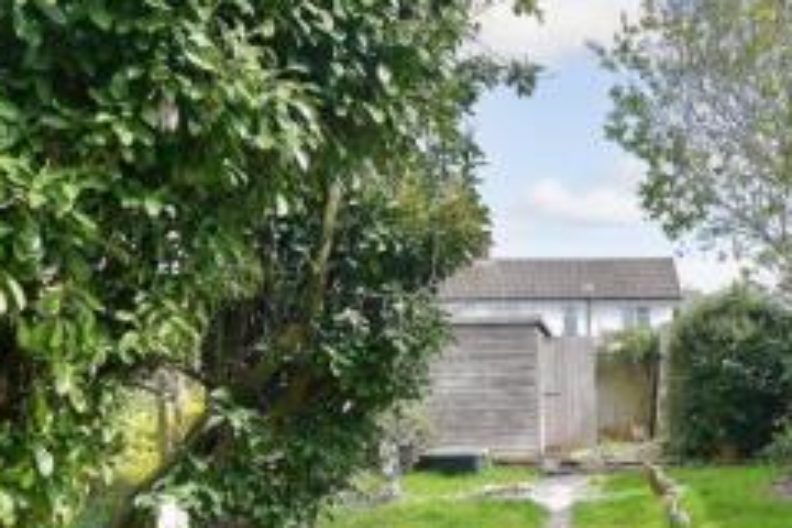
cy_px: 398
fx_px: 902
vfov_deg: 32.0
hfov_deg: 45.4
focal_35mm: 41
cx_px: 612
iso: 160
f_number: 8
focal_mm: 10
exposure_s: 1/200
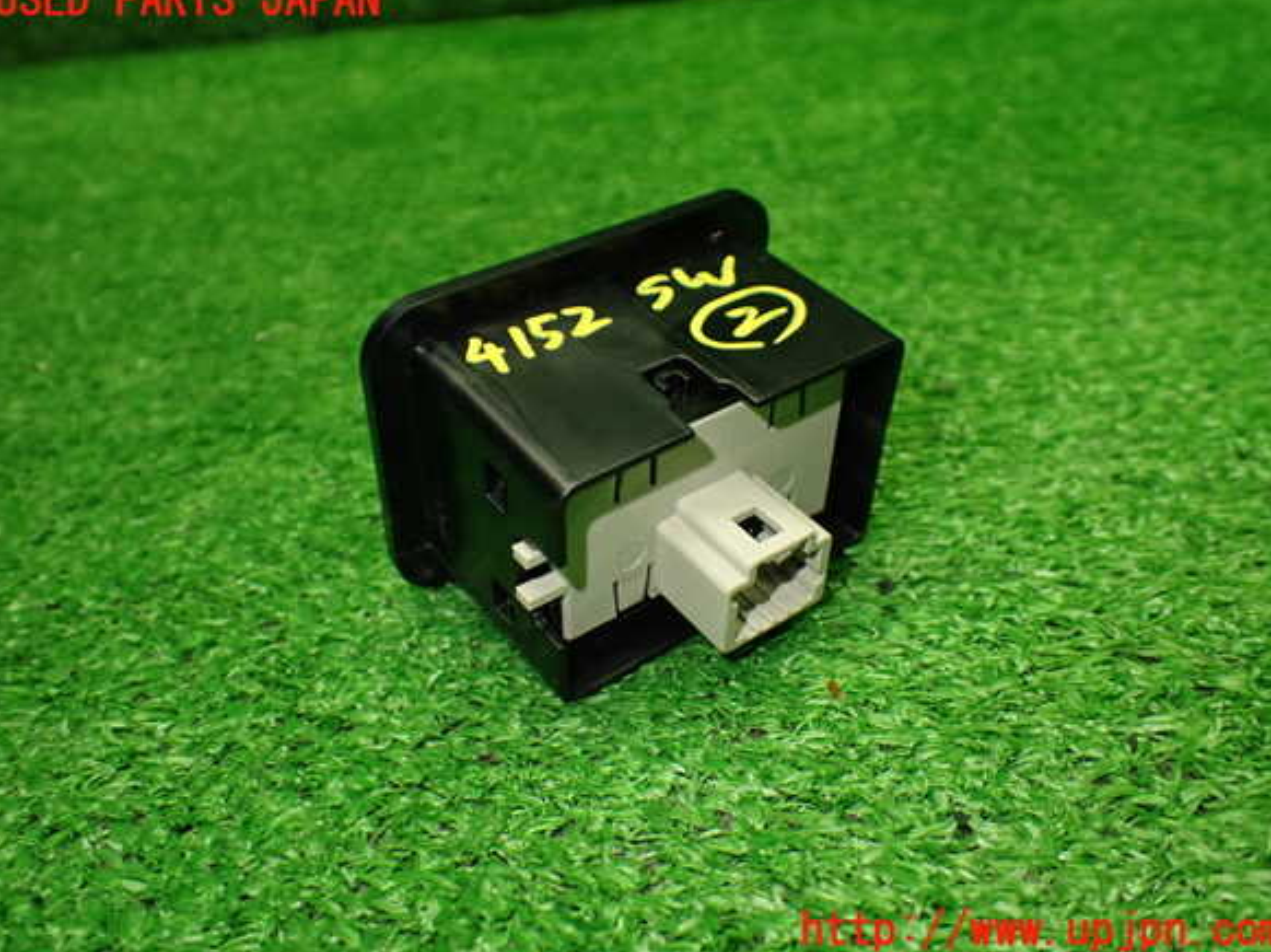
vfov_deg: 45.4
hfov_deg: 58.4
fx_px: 1138
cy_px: 466
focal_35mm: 31
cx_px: 639
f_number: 2.3
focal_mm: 5.4
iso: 500
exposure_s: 1/125
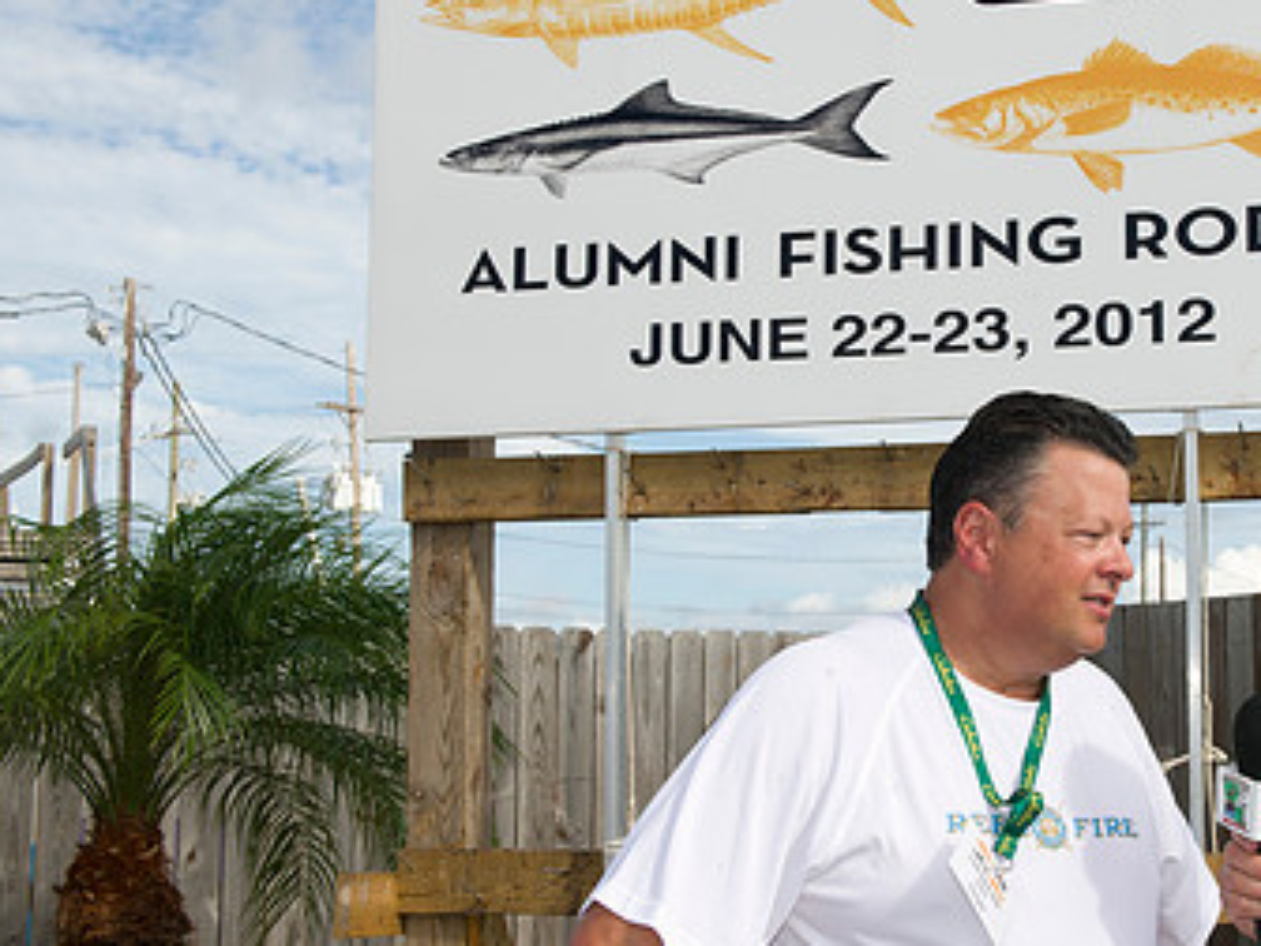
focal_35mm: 63
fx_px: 2295
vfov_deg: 23.3
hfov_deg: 30.2
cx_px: 953
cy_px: 477
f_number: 8
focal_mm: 38
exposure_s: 1/250
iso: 200
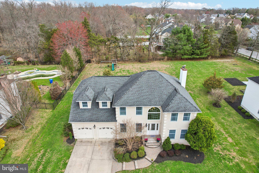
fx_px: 158
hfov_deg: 78.6
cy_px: 86
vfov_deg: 57.2
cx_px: 130
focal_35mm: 22
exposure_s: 1/1600
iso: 150
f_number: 2.8
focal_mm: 8.4
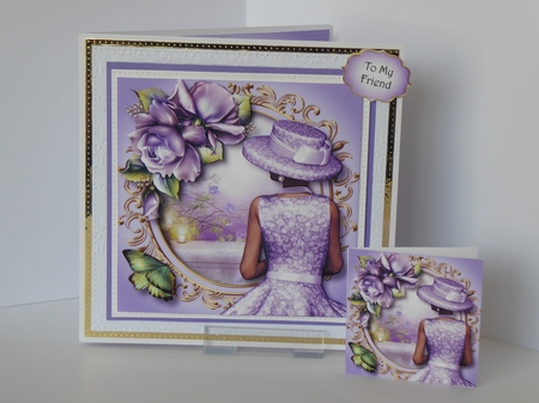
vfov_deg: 17.3
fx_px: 1323
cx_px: 270
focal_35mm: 85
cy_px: 202
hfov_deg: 23.0
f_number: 4.7
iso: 100
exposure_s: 1/60
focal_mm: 14.1
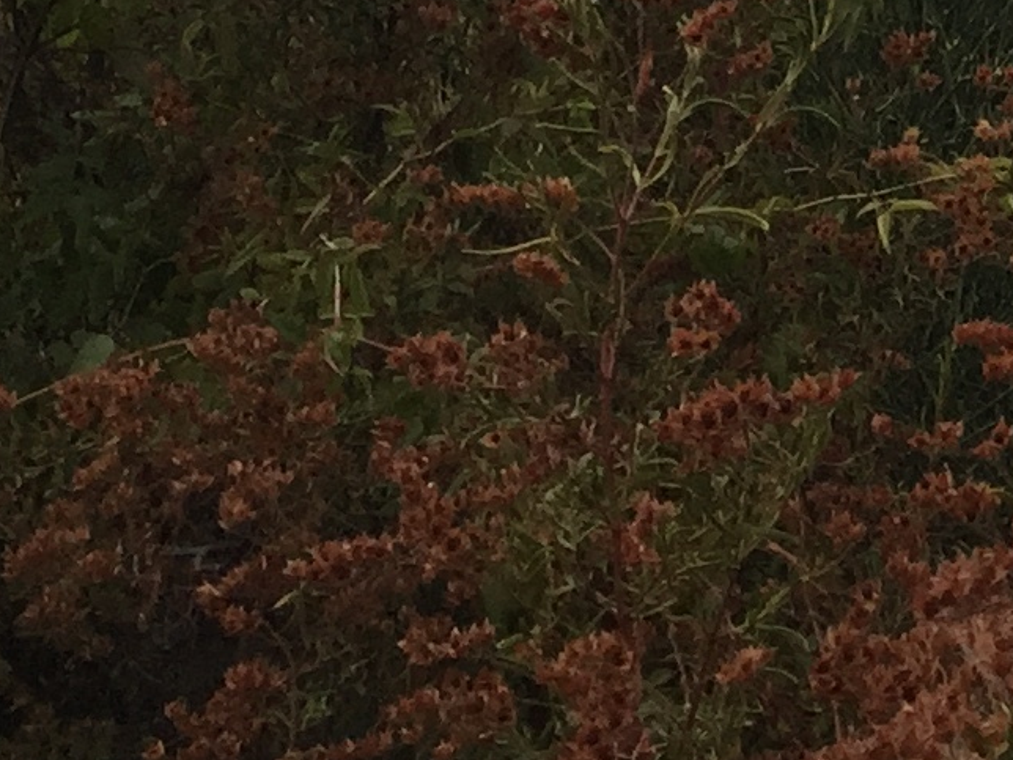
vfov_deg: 9.3
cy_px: -924
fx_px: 4302
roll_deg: -4.5
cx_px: 2031
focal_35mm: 147
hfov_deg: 12.0
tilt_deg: +13.7
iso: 32
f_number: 2.2
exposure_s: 1/2326
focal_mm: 4.15
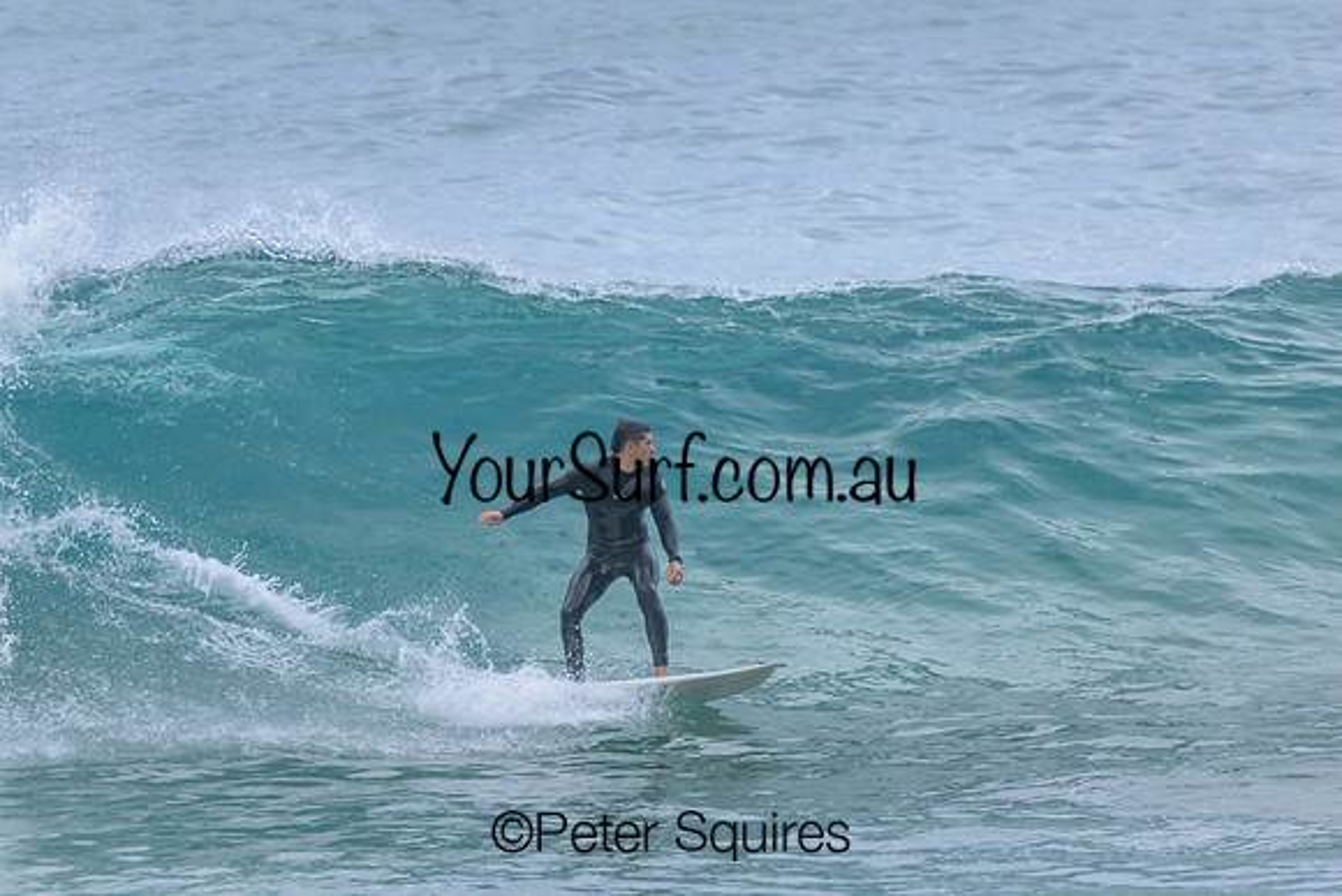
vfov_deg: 1.7
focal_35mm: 800
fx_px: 29828
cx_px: 671
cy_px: 448
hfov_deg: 2.6
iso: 1600
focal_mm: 800
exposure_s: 1/2000
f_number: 11
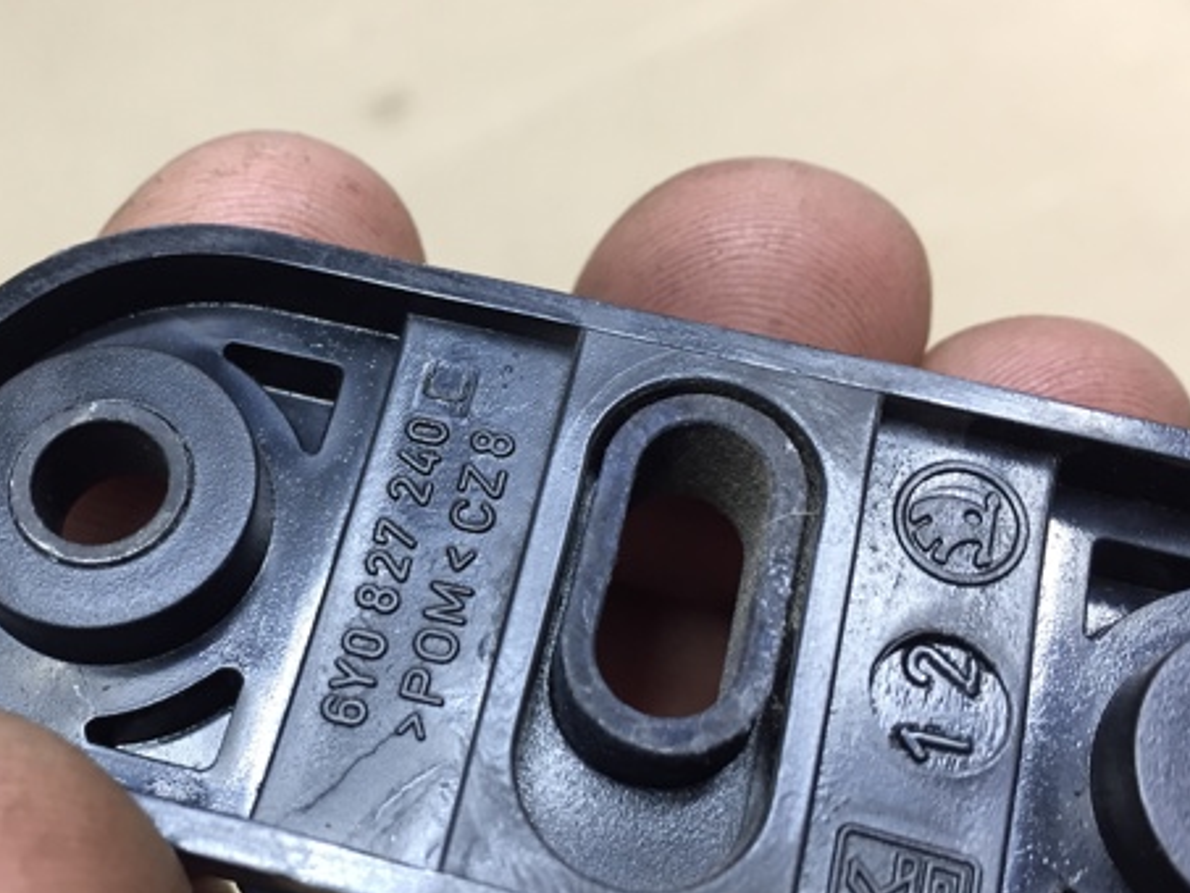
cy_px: 528
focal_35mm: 41
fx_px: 1410
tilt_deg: -45.1
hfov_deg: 45.1
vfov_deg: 35.1
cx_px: 402
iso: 80
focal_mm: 4.15
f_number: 2.2
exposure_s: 1/33
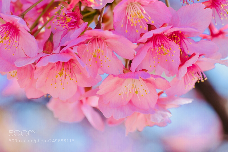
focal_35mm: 135
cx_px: 114
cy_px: 76
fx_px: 855
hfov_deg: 15.2
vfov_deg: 10.2
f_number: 8
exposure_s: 1/160
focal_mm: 90
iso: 100
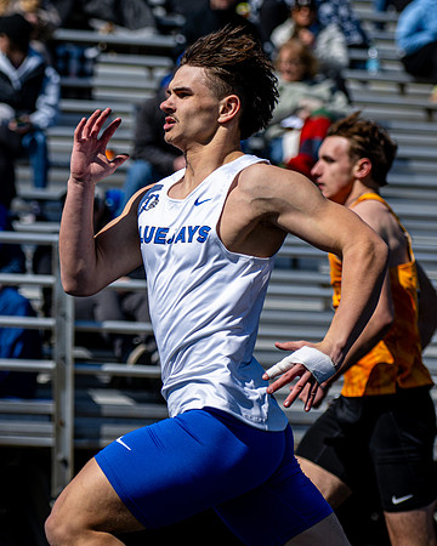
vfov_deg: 11.2
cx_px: 68
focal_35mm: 173
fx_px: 2795
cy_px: 196
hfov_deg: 8.9
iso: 100
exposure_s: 1/2500
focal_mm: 90
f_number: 2.8
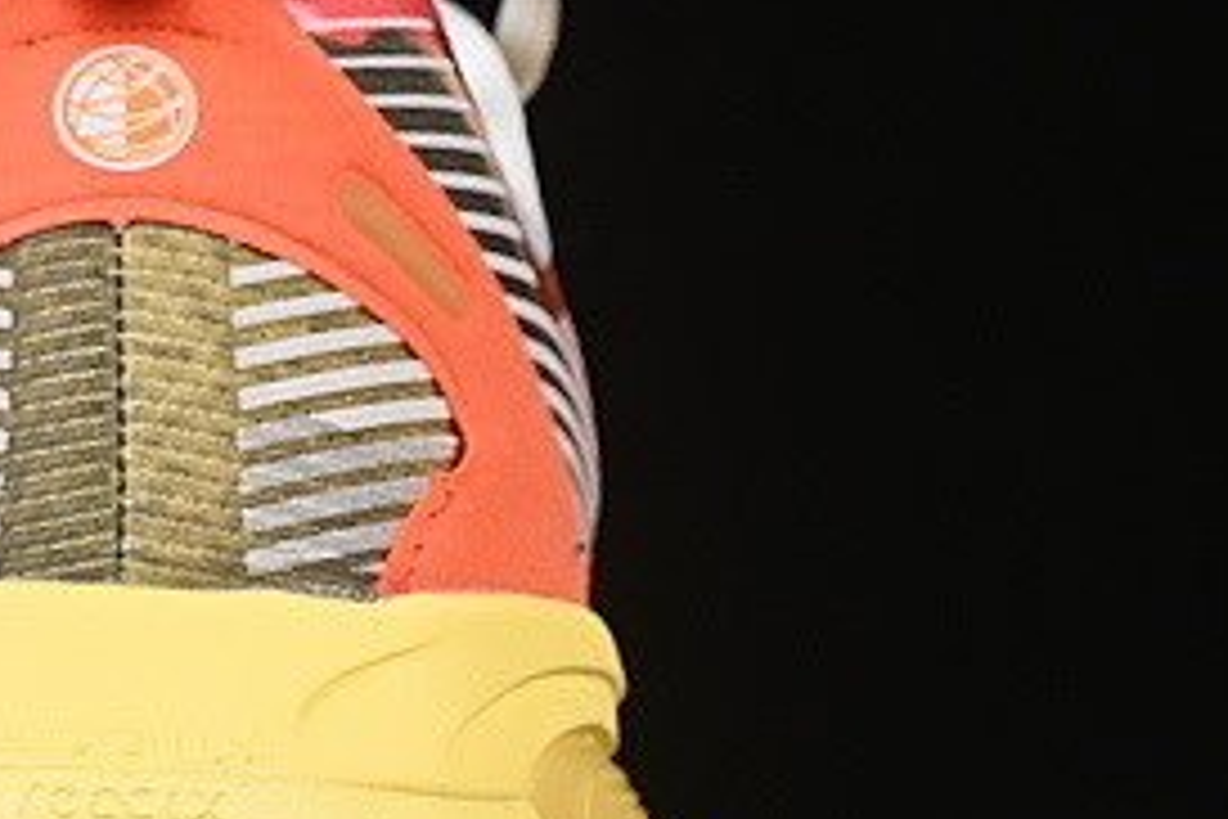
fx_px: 10130
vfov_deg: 4.6
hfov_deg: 6.9
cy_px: 198
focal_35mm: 297
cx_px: -378
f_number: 8
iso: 160
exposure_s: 1/80
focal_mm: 50
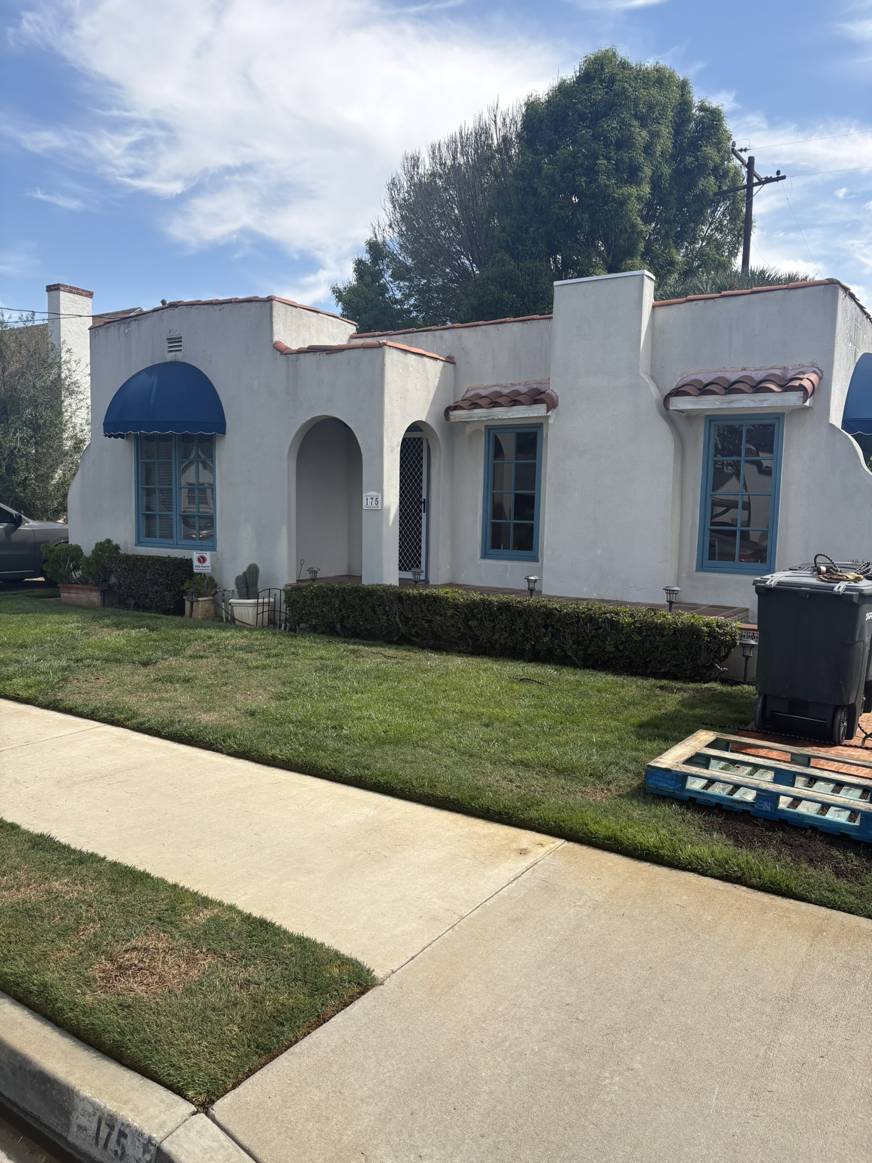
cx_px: 436
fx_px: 873
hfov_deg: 53.1
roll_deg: -1.4
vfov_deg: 67.3
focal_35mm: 26
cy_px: 582
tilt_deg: -3.3
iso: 50
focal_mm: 5.96
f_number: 1.6
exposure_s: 1/2747
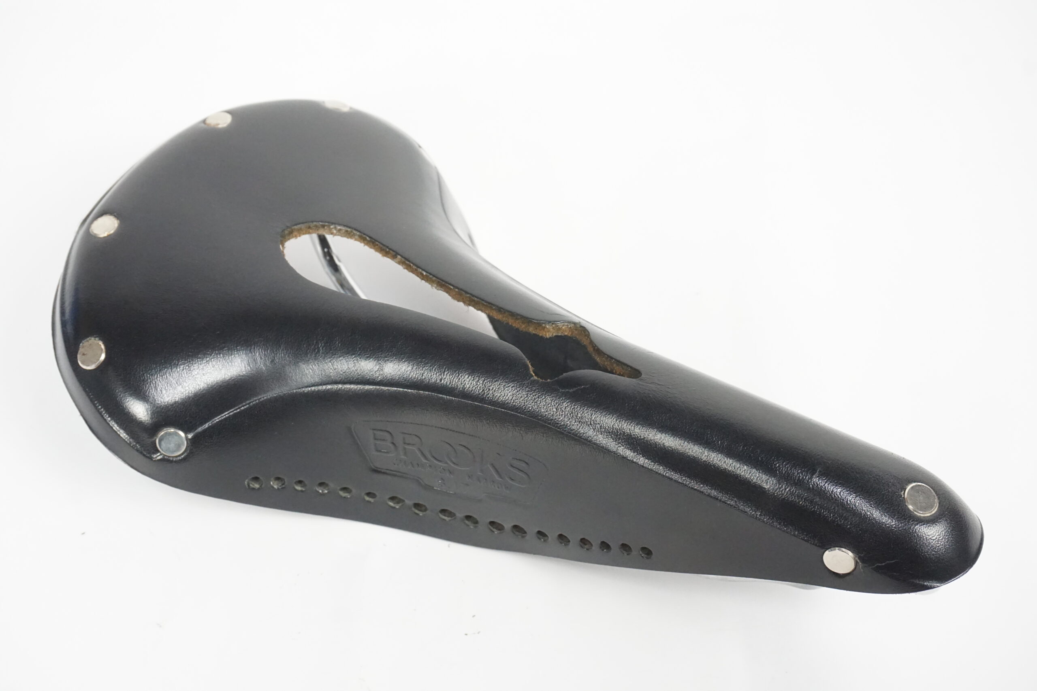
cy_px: 346
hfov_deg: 43.6
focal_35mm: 45
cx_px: 518
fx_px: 1296
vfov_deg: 29.9
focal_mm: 30
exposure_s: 1/60
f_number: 8
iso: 3200
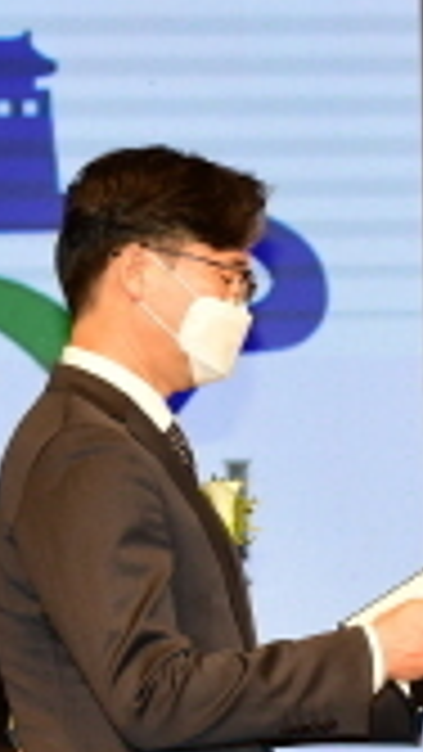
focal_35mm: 245
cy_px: 428
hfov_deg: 4.9
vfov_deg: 8.8
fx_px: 4883
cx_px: 873
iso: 2000
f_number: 6.3
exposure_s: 1/250
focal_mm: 70
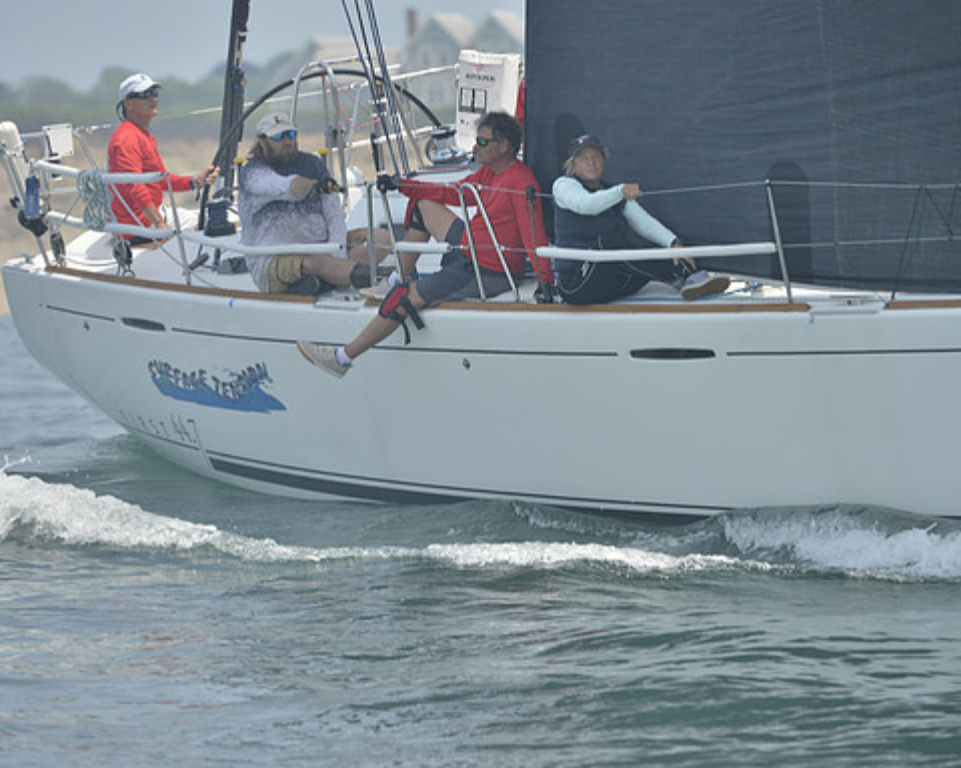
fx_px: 7736
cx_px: 495
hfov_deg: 7.1
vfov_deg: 5.7
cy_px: 385
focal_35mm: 272
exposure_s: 1/1000
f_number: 7.1
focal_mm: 240
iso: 280
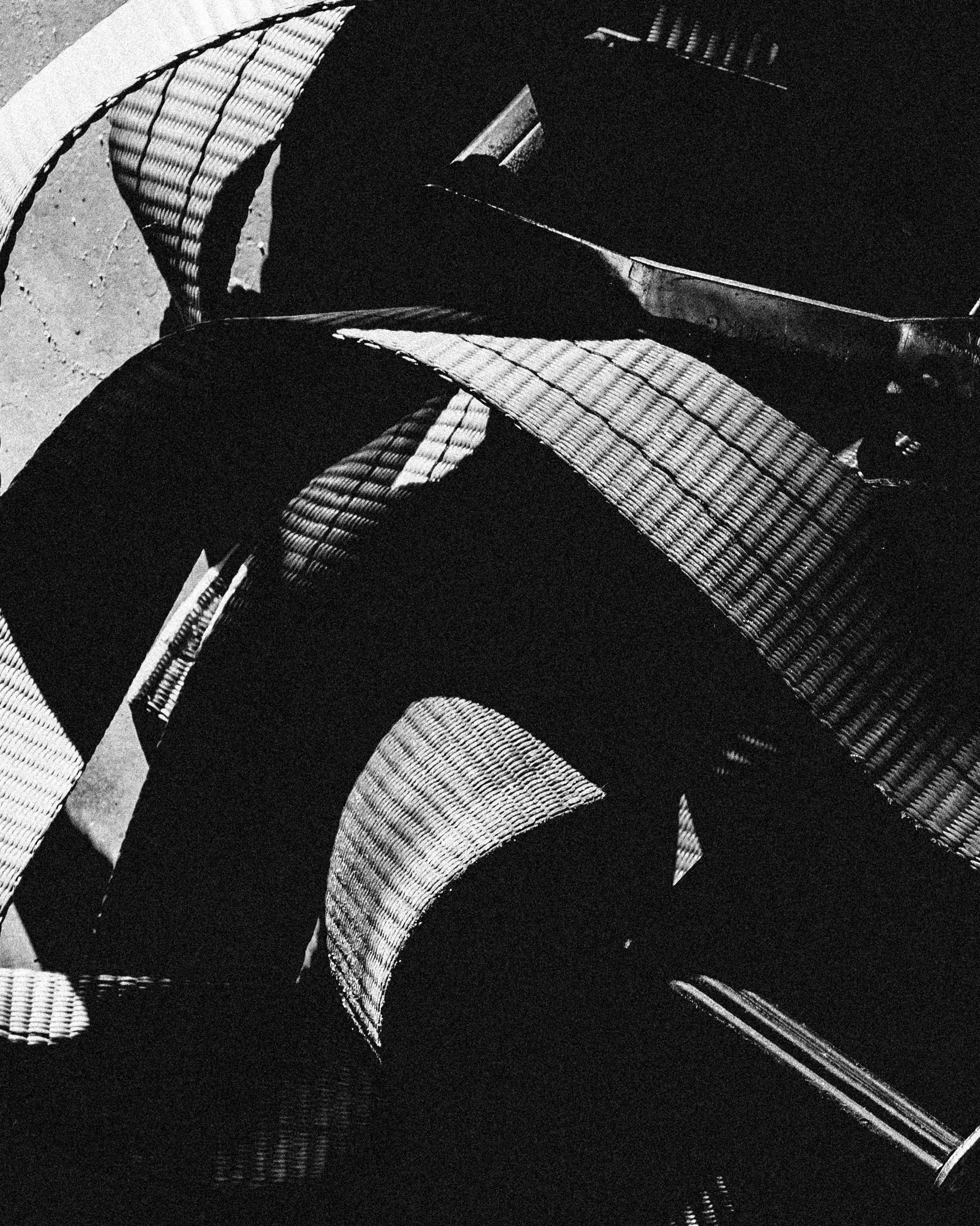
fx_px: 5330
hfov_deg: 10.4
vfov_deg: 13.1
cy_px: 564
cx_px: 1108
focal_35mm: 147
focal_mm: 66
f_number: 8
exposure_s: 1/80
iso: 800
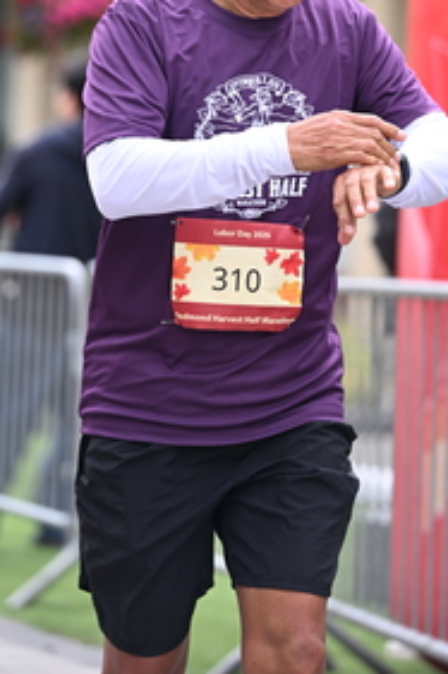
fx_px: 4392
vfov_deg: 8.7
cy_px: 58
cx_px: 267
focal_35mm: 235
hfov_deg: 5.8
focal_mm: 120
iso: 640
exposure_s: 1/1600
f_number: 2.8
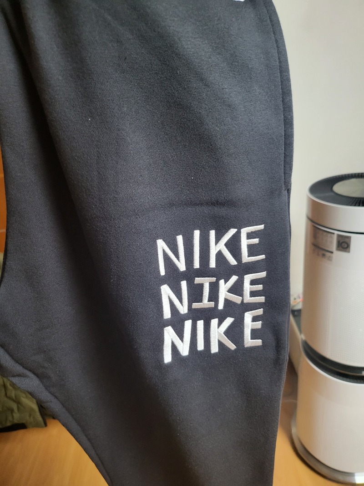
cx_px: 182
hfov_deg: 56.8
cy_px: 243
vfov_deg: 71.6
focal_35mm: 24
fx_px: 337
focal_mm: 5
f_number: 1.8
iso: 640
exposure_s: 1/40
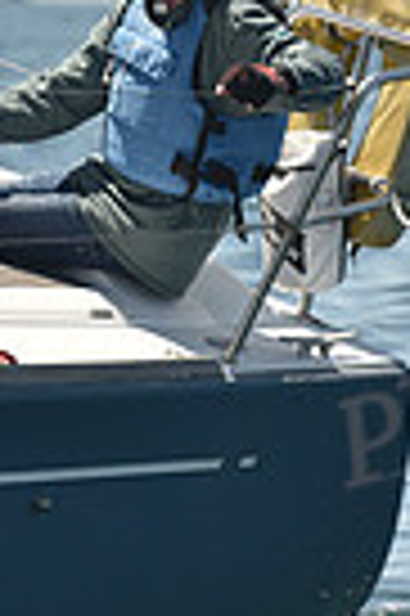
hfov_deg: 1.6
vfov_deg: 2.4
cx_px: 106
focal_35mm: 849
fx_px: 14539
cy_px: 202
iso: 250
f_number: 5
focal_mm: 200
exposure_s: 1/800
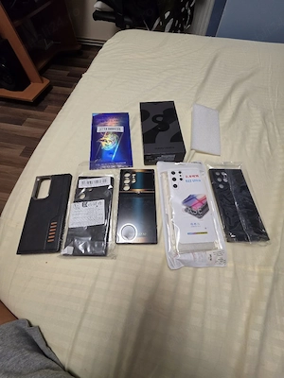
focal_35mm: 13
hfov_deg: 89.9
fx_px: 142
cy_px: 189
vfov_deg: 106.2
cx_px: 142
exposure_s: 1/101
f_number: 1.9
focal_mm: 2.2
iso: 160
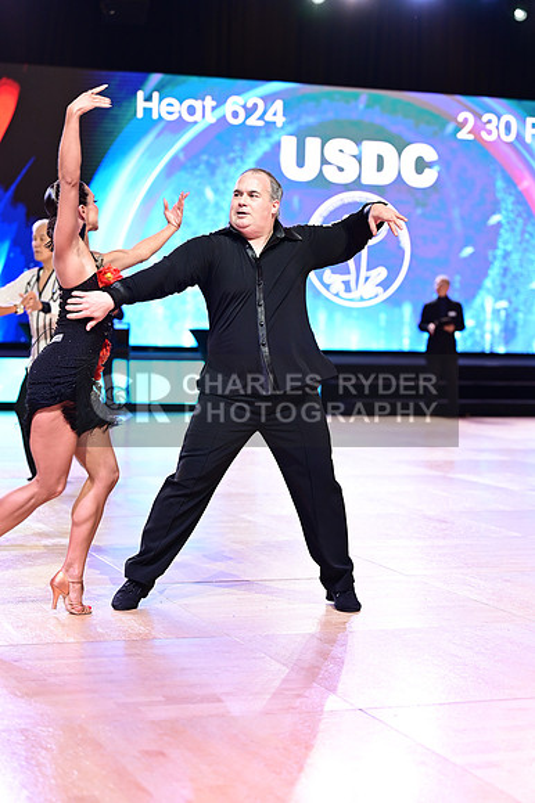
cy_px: 402
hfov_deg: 17.9
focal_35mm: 76
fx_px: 1696
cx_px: 268
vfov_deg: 26.7
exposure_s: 1/320
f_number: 2.8
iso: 1600
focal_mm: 76
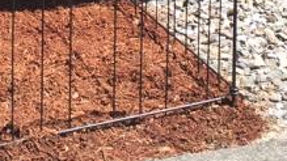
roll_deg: -1.4
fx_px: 1126
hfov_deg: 14.5
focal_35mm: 148
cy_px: -301
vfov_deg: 7.3
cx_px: 81
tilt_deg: -4.7
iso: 32
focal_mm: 4.15
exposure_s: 1/542
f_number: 2.2
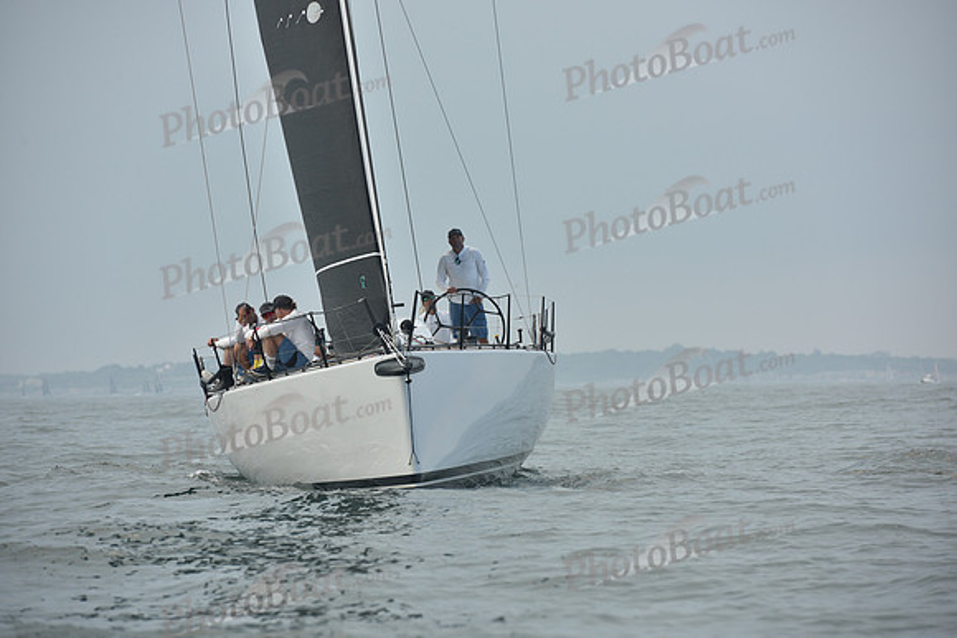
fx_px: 5318
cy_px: 319
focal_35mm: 200
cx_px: 478
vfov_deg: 6.9
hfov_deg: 10.3
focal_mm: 200
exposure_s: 1/640
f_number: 7.1
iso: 250
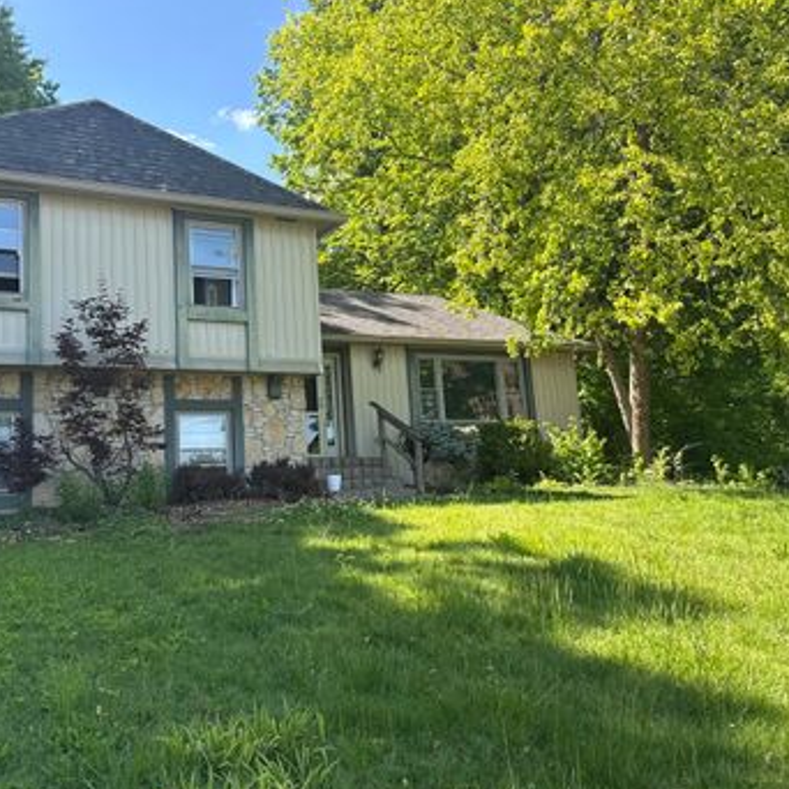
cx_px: 268
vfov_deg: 52.5
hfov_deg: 51.6
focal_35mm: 31
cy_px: 366
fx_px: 799
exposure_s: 1/1230
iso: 100
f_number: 1.78
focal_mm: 6.76
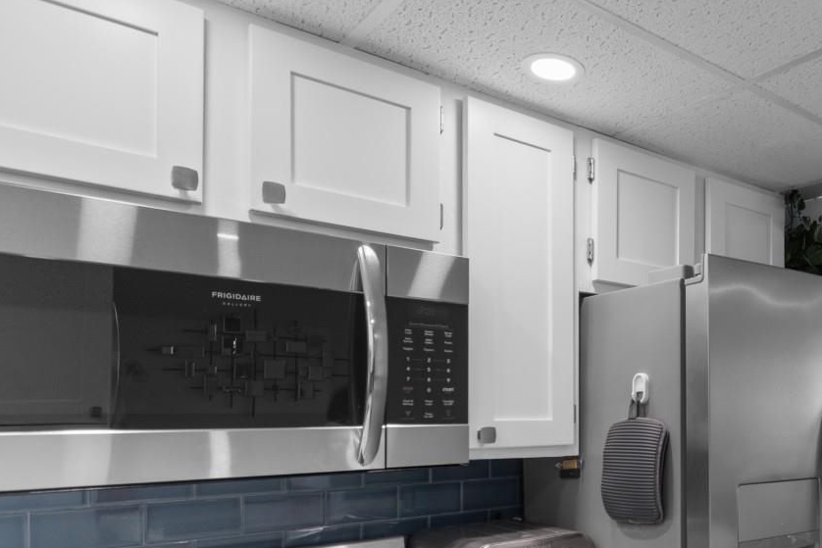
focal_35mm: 29
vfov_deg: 43.7
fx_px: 662
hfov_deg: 56.1
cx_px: 721
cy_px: 402
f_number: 4.5
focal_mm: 10
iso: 100
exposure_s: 1/15
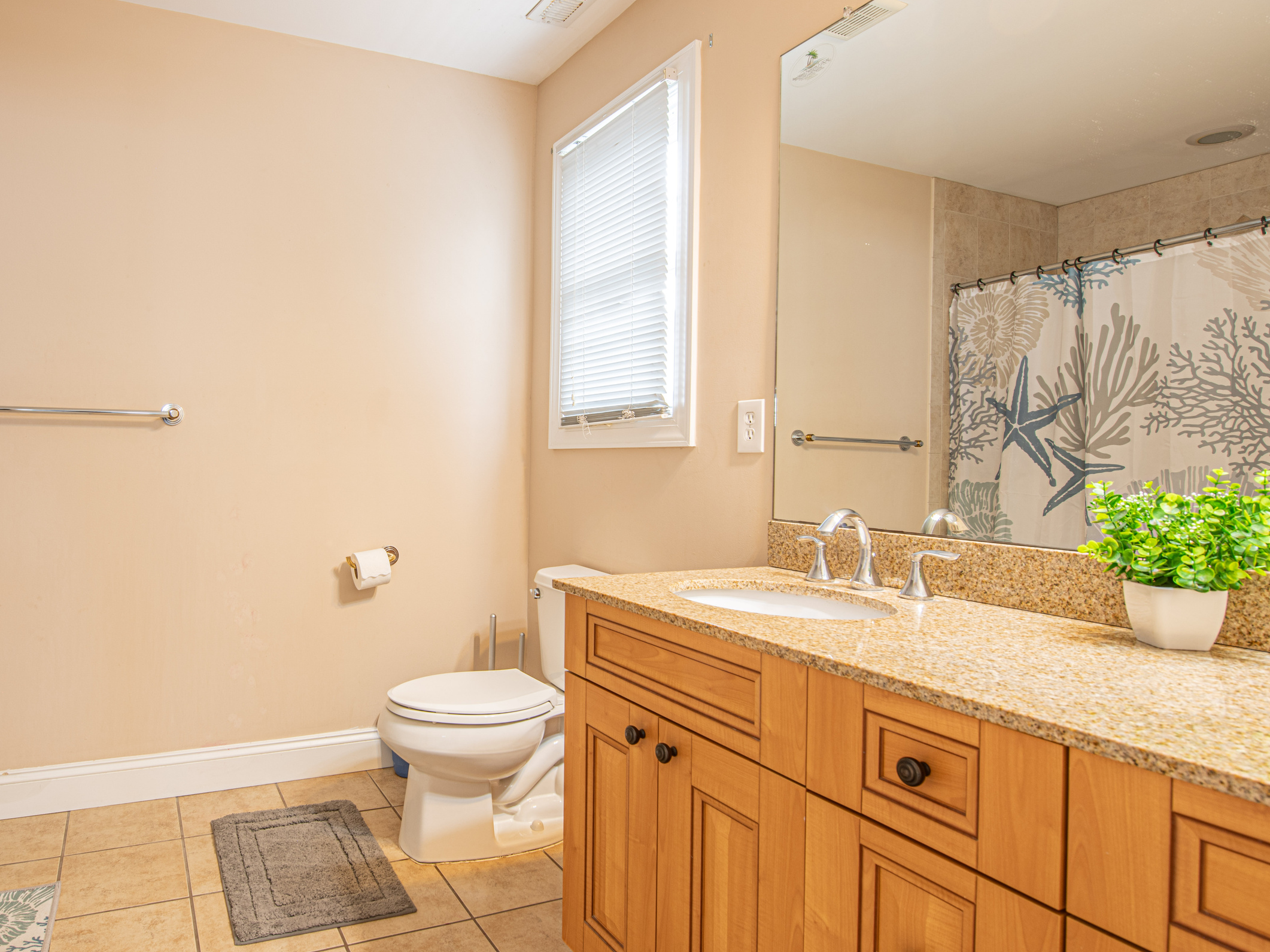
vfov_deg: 63.4
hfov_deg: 76.8
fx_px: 770
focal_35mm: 21
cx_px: 435
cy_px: 463
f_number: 9
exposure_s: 1.6
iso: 64
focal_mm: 14
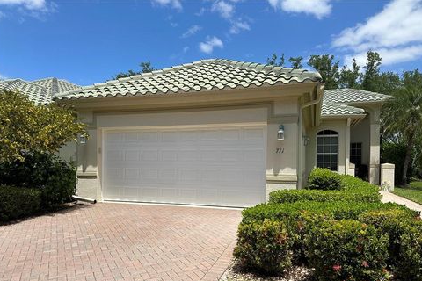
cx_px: 208
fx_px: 305
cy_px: 164
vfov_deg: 49.3
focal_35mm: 26
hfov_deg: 69.4
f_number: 1.78
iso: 80
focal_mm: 6.86
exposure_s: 1/5525
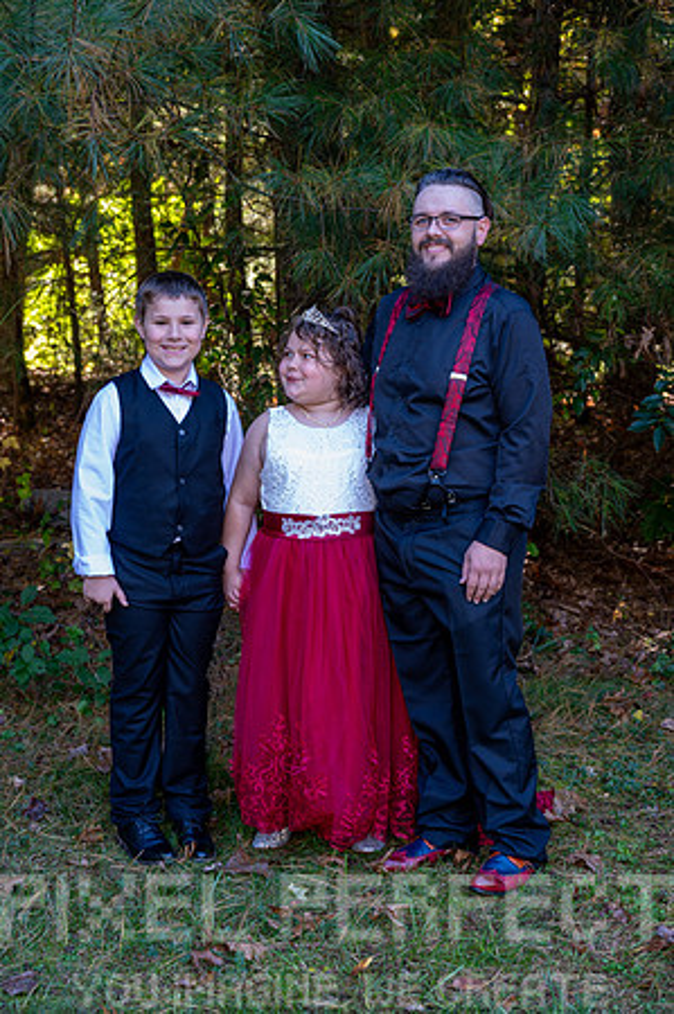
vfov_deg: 31.9
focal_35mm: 63
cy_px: 507
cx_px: 337
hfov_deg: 21.5
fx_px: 1773
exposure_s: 1/60
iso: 640
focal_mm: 63
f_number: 6
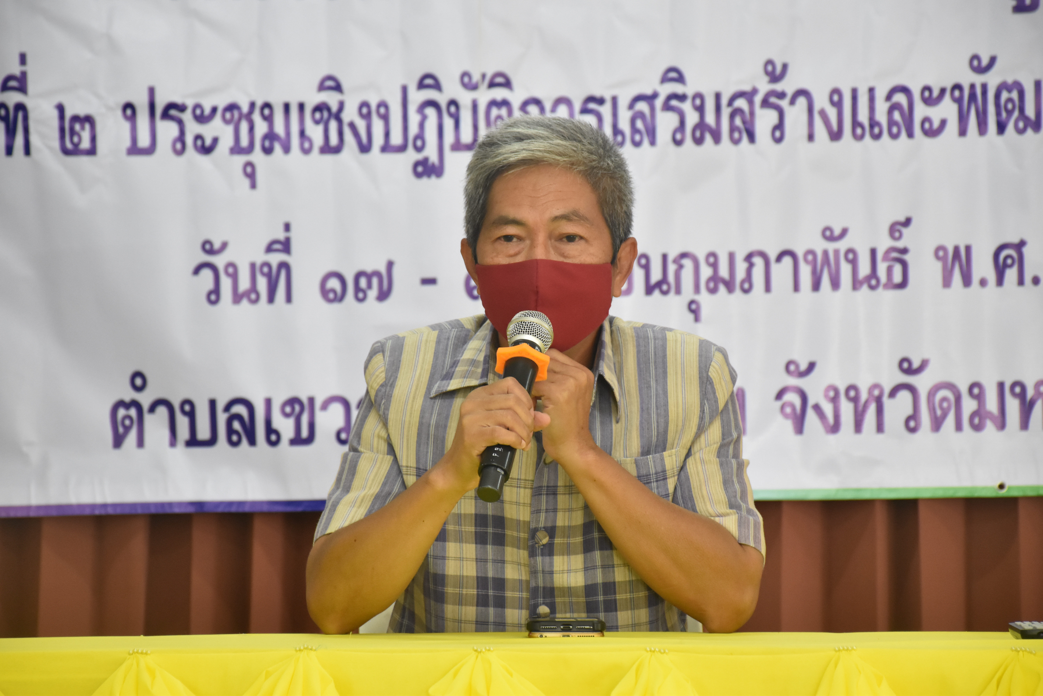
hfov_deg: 13.0
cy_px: 348
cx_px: 522
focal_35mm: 158
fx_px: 4563
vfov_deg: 8.7
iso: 2000
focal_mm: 105
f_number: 6.3
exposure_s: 1/50
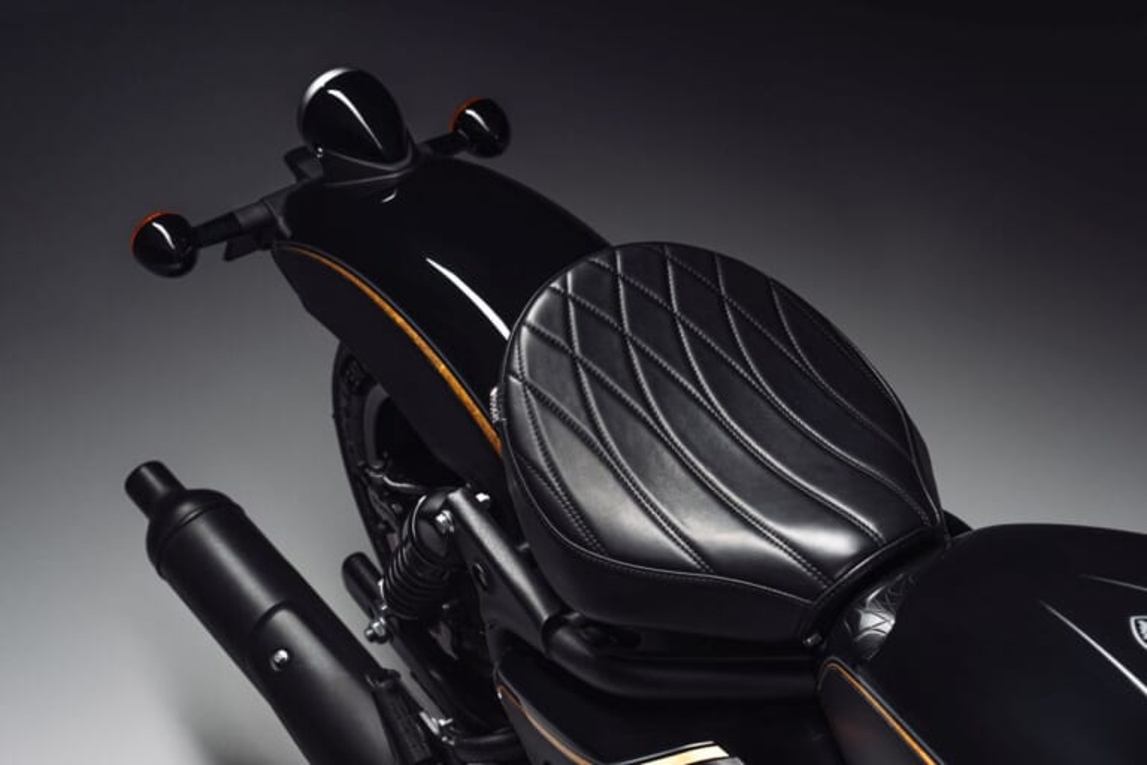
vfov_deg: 23.8
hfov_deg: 35.1
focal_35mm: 57
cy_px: 382
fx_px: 1816
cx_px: 574
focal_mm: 57
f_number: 7.1
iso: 250
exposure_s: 2
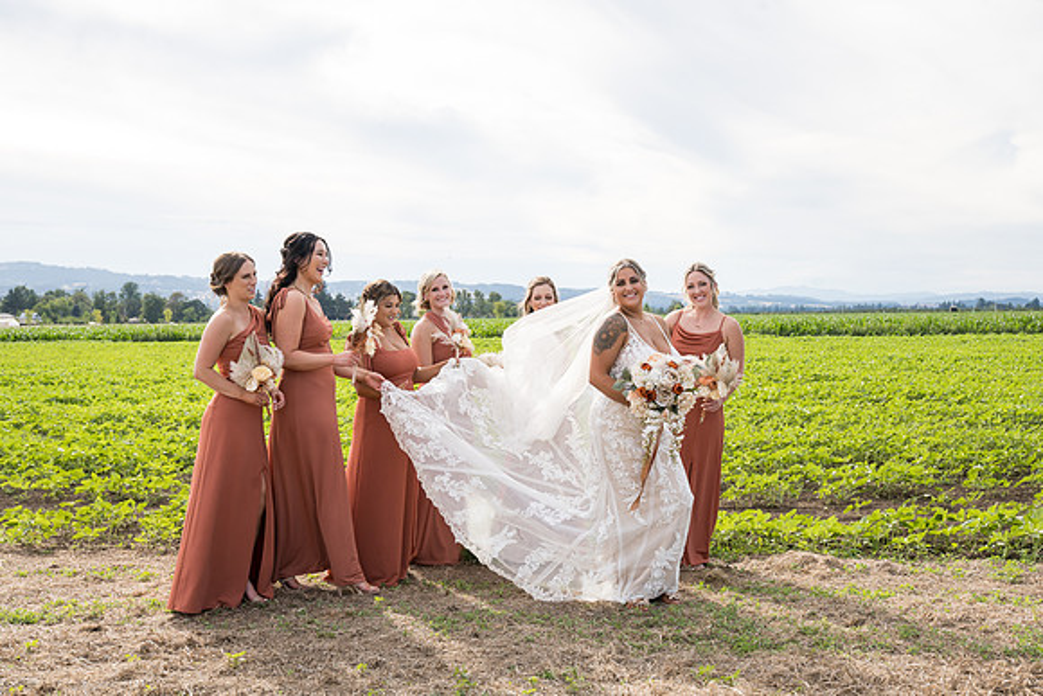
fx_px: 1333
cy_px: 348
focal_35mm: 46
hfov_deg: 42.7
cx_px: 522
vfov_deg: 29.3
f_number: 6.3
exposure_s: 1/400
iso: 160
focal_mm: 46
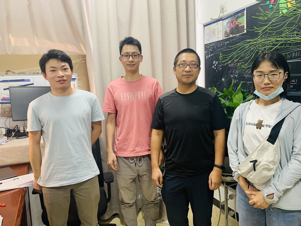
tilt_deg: -5.6
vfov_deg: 53.1
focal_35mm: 26
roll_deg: +2.1
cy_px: 113
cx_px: 150
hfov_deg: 67.3
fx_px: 226
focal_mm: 4.25
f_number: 1.8
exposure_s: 1/60
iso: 200
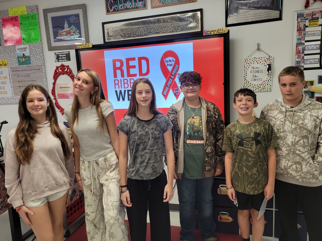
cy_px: 120
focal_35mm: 26
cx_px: 161
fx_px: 242
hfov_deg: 67.3
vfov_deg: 53.1
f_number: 1.8
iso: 160
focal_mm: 5.4
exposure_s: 1/60
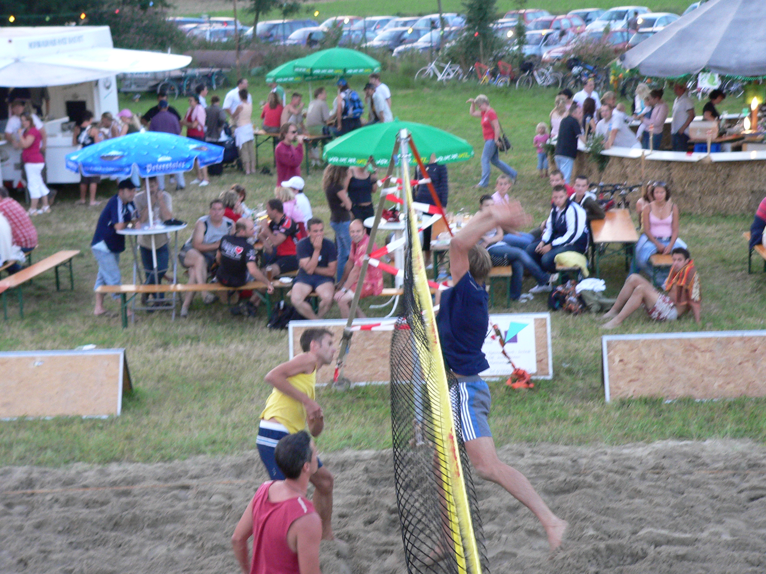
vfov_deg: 21.0
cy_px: 287
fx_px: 1549
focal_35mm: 70
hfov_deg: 27.8
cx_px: 383
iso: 200
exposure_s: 1/60
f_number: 2.8
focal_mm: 11.6
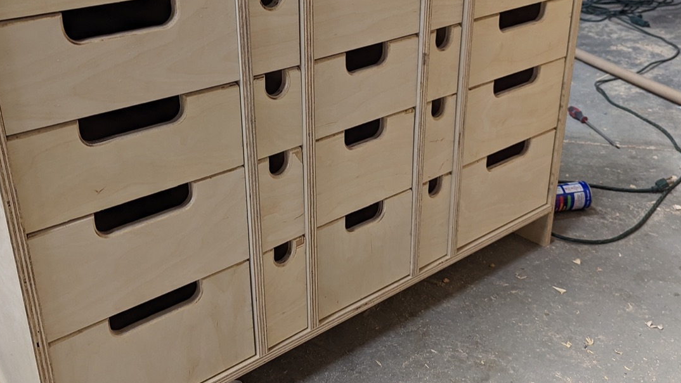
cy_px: 149
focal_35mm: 39
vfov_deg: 30.3
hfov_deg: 51.5
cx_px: 309
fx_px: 704
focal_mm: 6.81
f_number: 1.85
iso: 523
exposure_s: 1/120
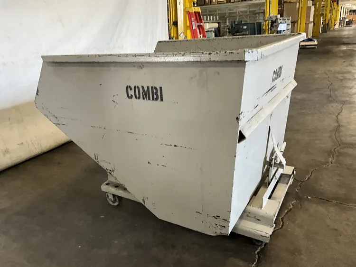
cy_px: 134
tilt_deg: -18.7
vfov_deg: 48.3
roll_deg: +2.2
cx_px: 178
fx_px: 298
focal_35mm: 29
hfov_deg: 61.6
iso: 160
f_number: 1.8
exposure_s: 1/60
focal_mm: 3
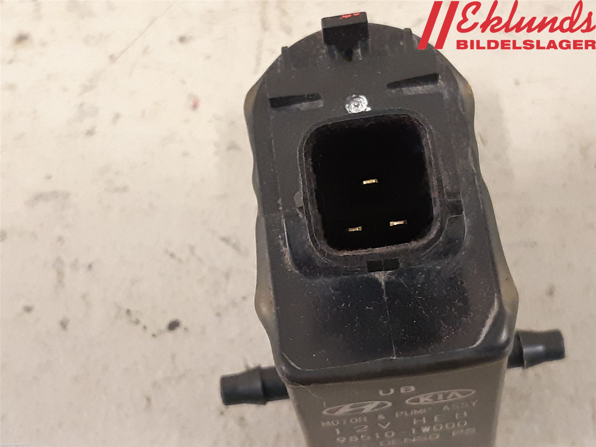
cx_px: 298
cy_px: 224
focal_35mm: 26
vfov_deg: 53.1
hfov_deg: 67.3
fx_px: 448
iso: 320
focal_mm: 3.93
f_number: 1.7
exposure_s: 1/25
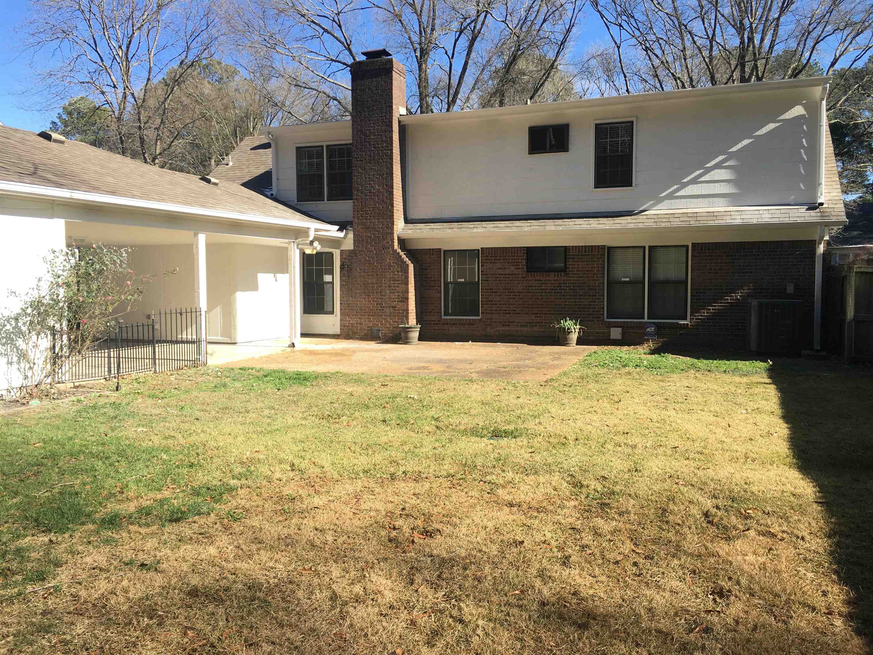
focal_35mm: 29
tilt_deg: -3.1
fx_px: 731
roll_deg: +0.2
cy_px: 328
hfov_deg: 61.7
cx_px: 436
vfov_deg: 48.2
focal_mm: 4.15
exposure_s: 1/565
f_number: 2.2
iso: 25
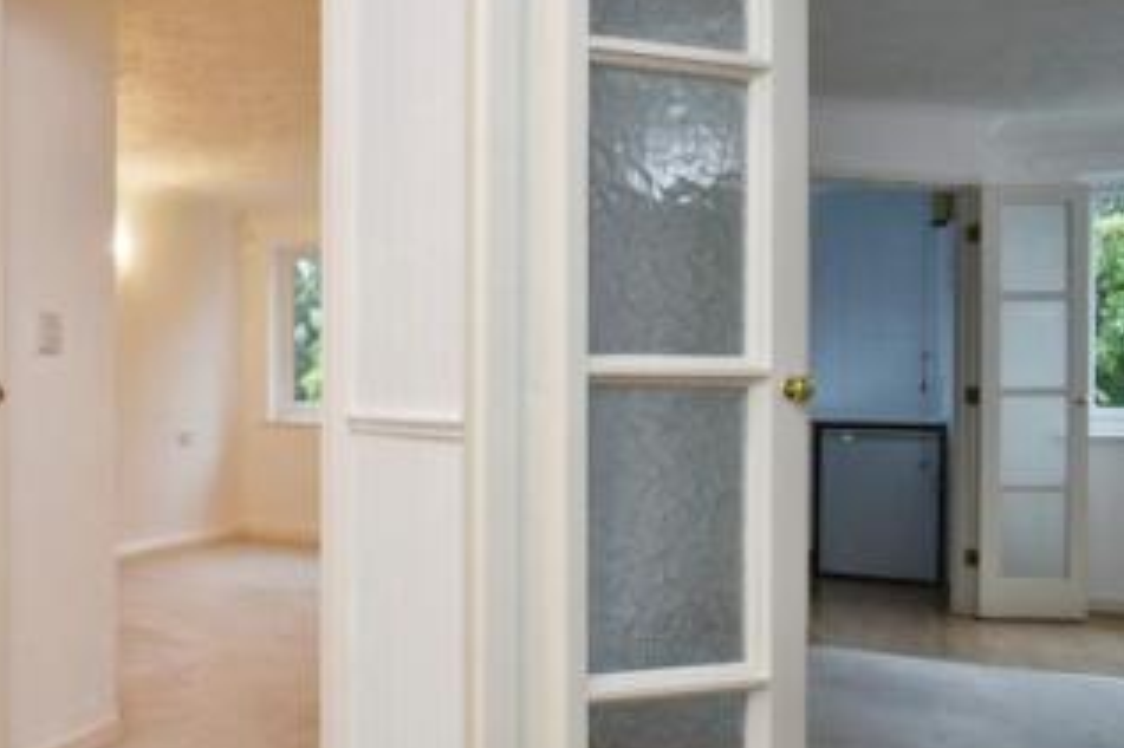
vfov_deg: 42.3
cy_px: 388
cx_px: 206
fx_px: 967
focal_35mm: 31
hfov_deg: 55.5
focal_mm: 10
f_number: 5.6
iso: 200
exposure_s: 1/15
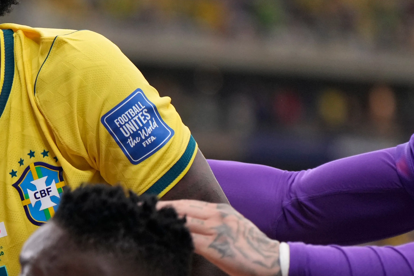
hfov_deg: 5.6
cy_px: 254
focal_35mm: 365
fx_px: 4197
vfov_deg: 3.8
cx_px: -76
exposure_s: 1/2500
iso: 2000
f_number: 2.8
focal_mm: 123
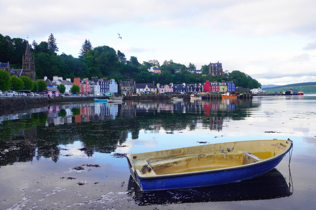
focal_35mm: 34
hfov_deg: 55.1
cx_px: 158
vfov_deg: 38.3
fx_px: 303
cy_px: 105
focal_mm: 23
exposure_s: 1/100
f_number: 6.3
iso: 100
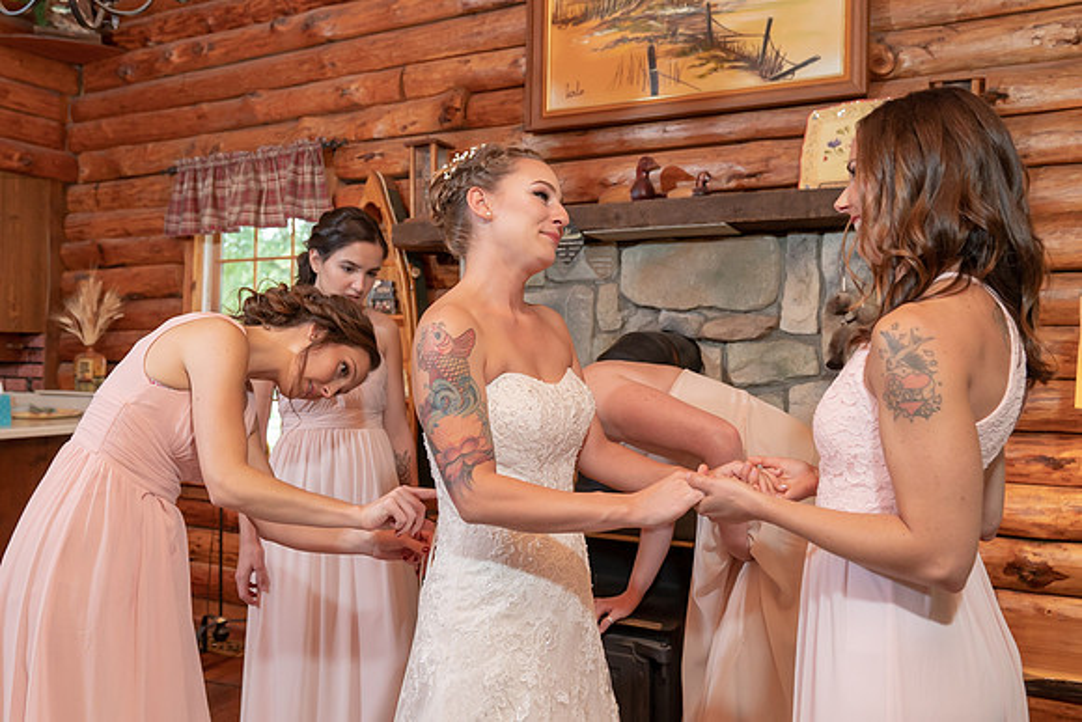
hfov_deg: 61.2
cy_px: 362
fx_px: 915
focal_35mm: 30
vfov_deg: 43.1
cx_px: 517
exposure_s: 1/200
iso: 2000
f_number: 4
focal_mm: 28
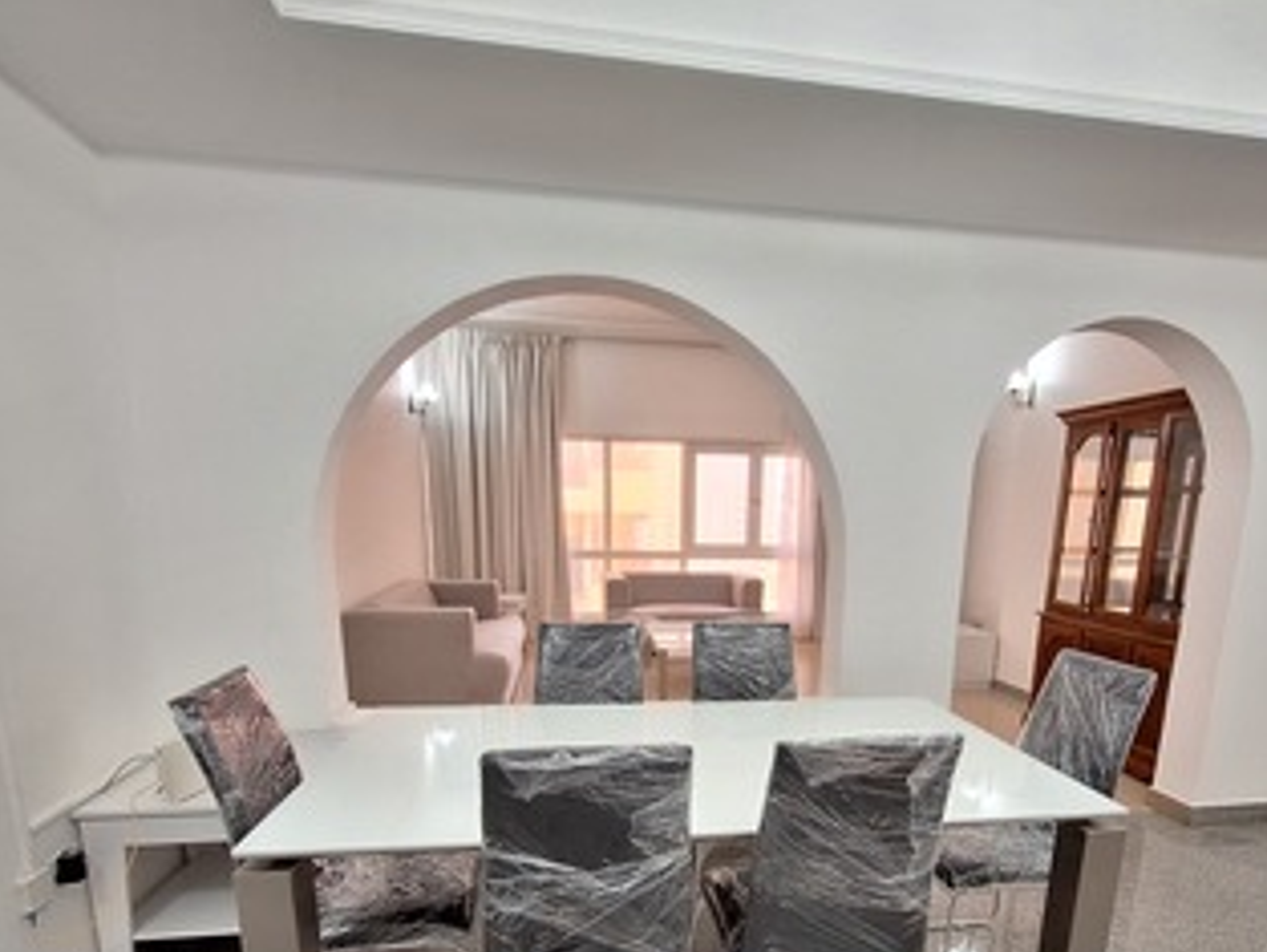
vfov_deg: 65.9
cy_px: 670
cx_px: 690
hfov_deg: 84.4
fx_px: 696
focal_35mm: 19
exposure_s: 1/33
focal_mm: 1.74
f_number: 2.2
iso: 160
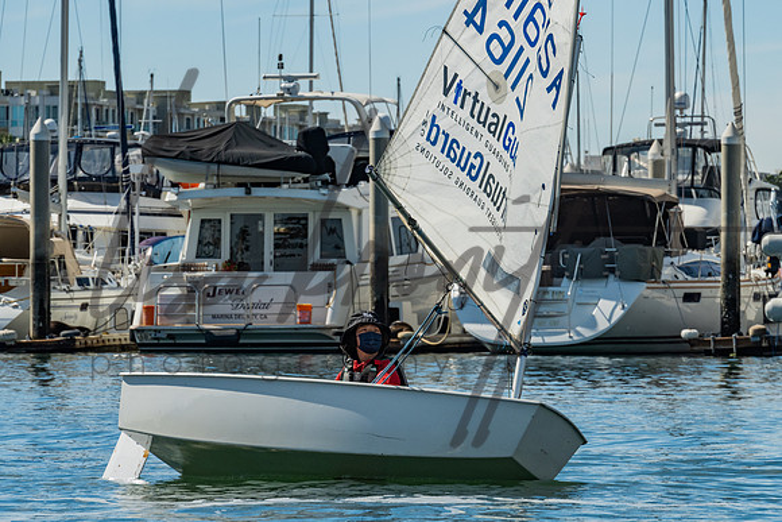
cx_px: 464
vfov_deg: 6.0
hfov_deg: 8.9
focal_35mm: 230
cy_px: 272
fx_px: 4999
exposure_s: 1/500
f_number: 10
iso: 250
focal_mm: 170
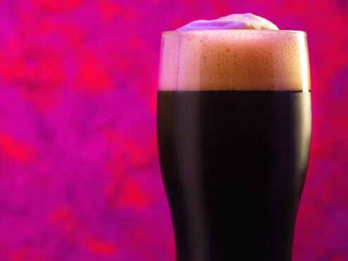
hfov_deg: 8.6
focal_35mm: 231
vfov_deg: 6.4
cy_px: 98
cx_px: 236
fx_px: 2322
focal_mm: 56
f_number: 1.8
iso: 200
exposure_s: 1/125
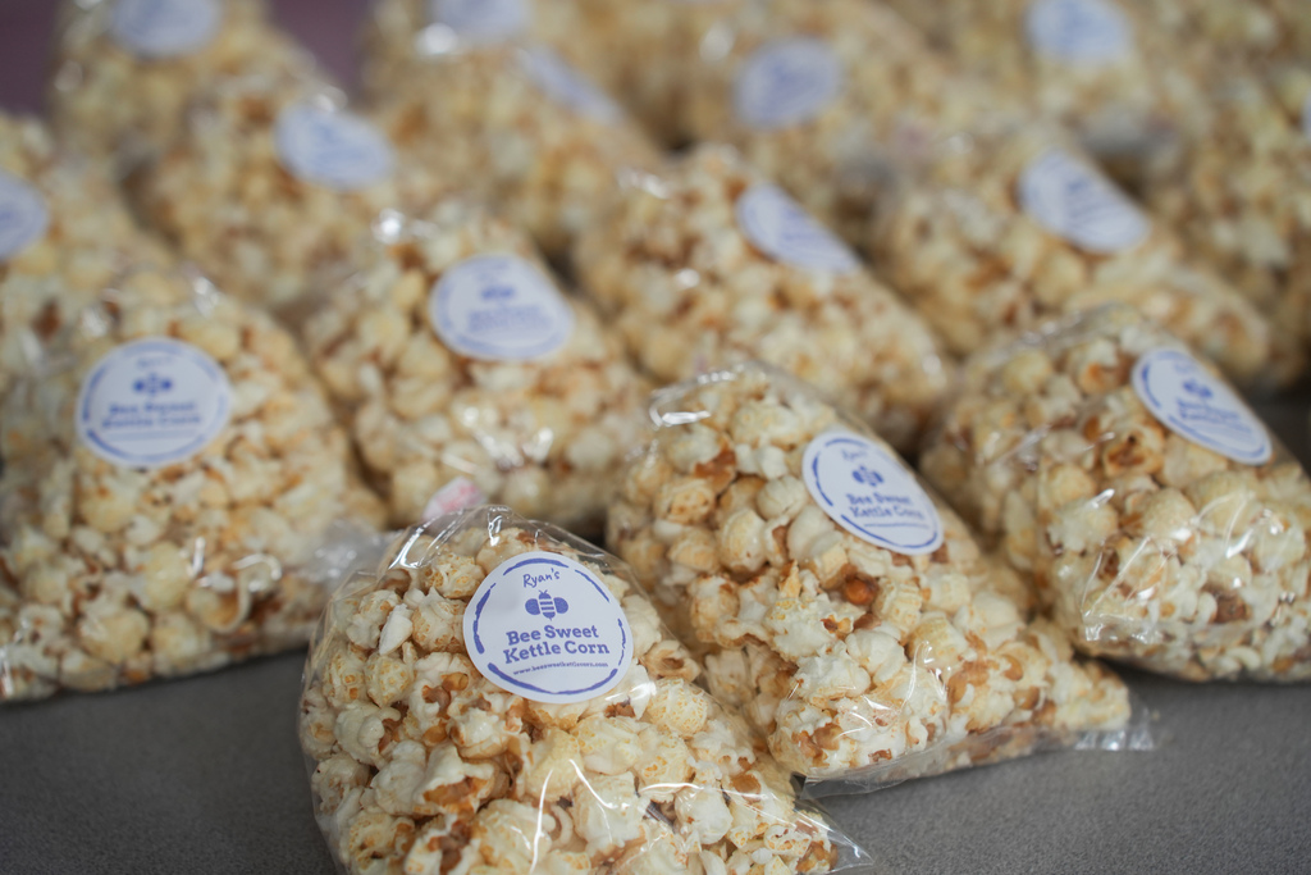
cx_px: 656
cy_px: 438
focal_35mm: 75
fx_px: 2731
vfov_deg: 18.2
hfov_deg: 27.0
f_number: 3.5
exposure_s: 1/80
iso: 640
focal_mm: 75
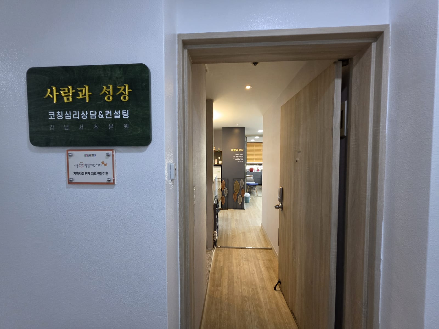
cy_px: 164
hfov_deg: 106.2
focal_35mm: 13
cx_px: 220
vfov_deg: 89.9
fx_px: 165
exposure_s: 1/120
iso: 250
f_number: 1.9
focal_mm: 2.2
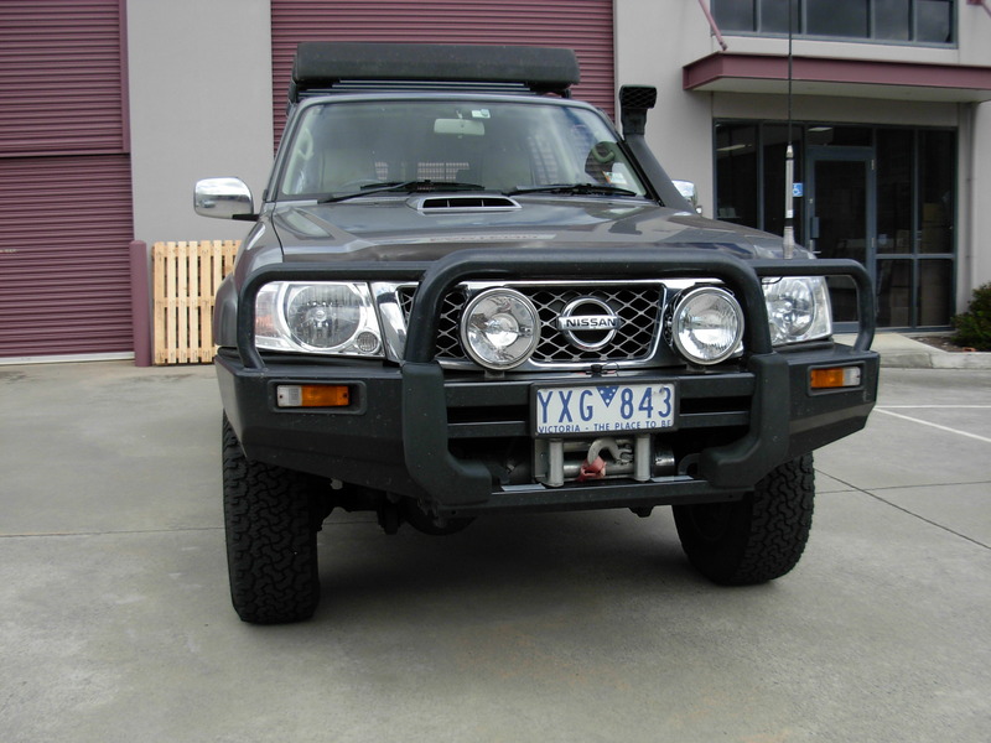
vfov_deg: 37.7
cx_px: 496
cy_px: 372
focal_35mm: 38
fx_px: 1088
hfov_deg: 49.0
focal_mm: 6.3
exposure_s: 1/645
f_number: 2.9
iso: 79
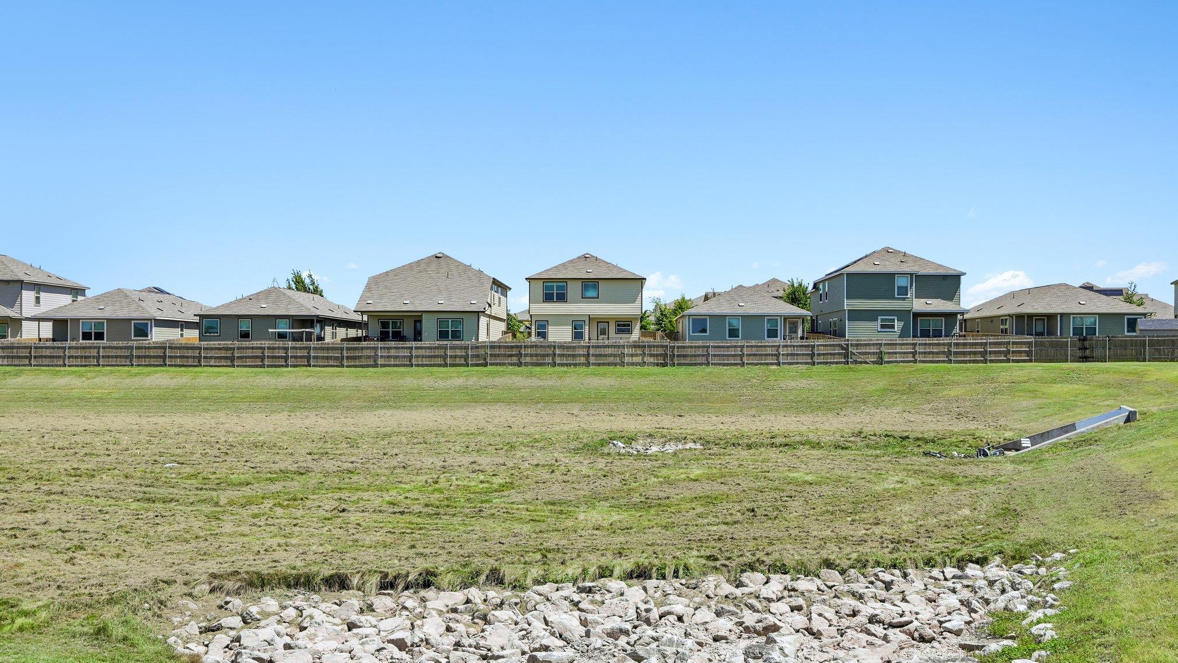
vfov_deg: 31.2
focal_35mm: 38
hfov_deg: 52.8
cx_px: 586
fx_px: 1187
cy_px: 350
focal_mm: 24
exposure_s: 1/500
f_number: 6.7
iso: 100
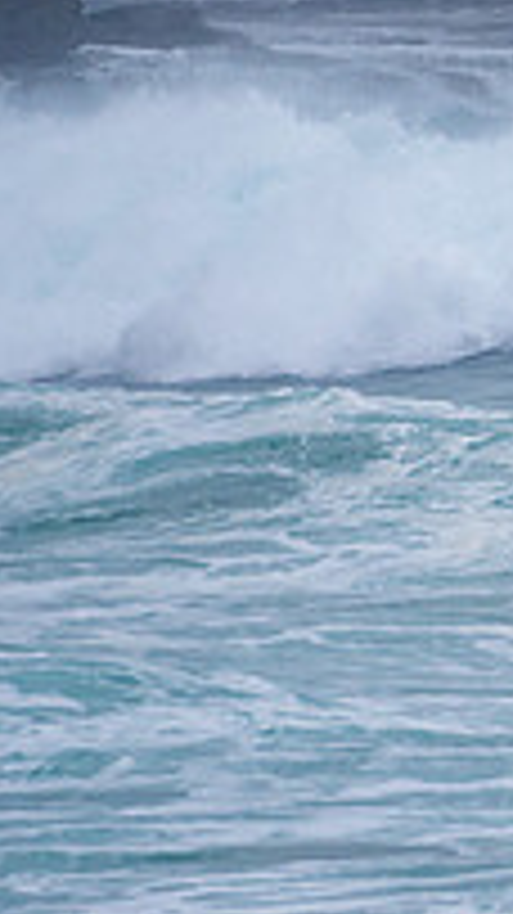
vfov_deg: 1.2
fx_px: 44455
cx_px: 1136
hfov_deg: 0.7
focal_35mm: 1836
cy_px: 310
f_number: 5.6
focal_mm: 500
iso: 500
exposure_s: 1/1250
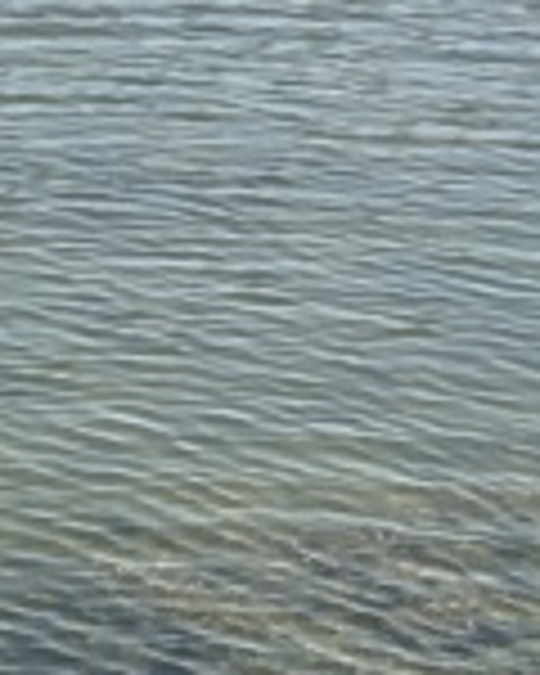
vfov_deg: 10.8
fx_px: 3336
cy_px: -554
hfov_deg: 9.1
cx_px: 634
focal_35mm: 167
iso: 16
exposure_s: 1/271
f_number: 2.2
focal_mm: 2.87
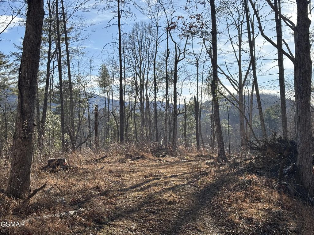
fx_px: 472
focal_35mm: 52
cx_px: 157
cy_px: 118
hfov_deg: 36.8
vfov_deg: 28.0
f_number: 1.6
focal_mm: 5.96
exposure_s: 1/2571
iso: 32
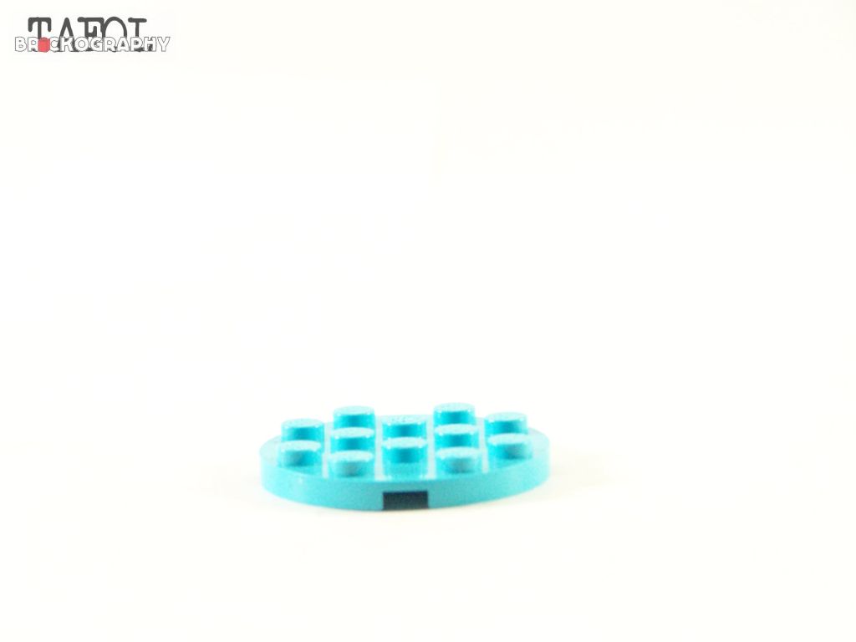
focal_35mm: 117
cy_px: 321
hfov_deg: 16.8
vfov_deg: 12.7
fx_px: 2893
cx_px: 428
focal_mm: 19.4
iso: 400
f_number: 3.6
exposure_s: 1/60
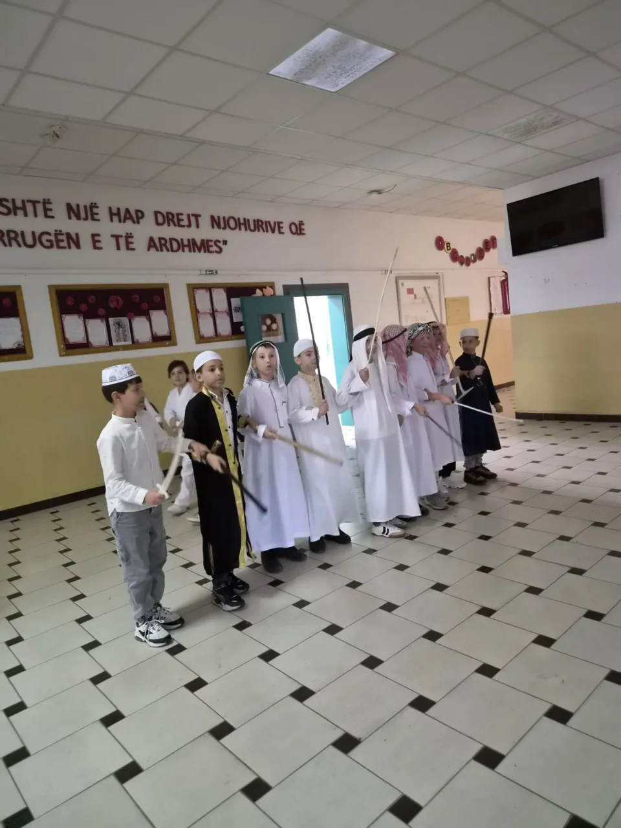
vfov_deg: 73.9
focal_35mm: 23
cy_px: 414
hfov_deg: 58.9
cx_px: 310
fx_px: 550
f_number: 1.8
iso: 1250
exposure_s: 1/100
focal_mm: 5.4
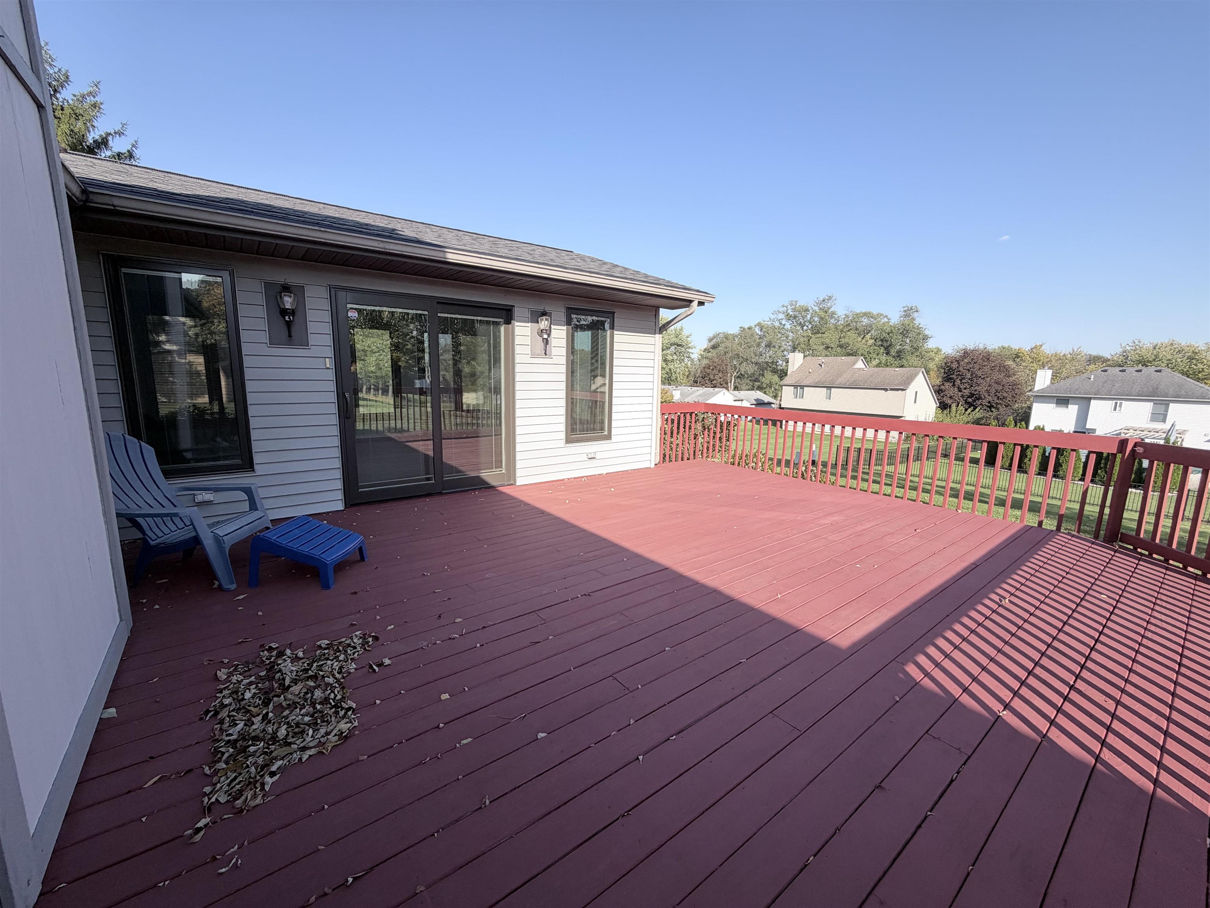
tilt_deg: -8.8
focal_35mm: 14
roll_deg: +0.4
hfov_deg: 102.1
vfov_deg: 85.7
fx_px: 489
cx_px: 605
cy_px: 454
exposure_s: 1/770
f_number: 2.2
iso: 32
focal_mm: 2.22
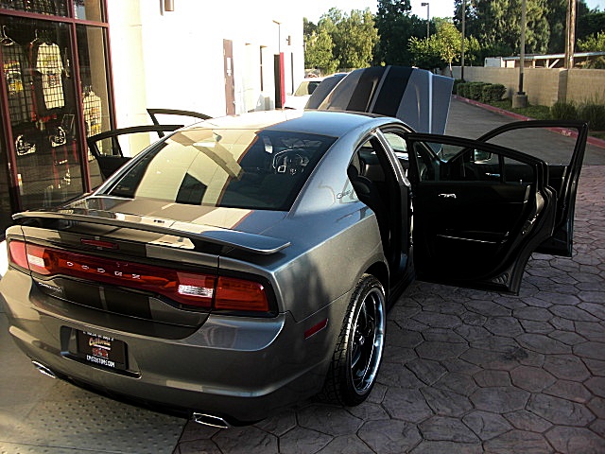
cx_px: 302
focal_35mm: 36
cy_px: 227
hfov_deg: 51.4
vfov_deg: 39.7
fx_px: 629
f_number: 2.8
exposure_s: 1/200
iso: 50
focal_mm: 6.3
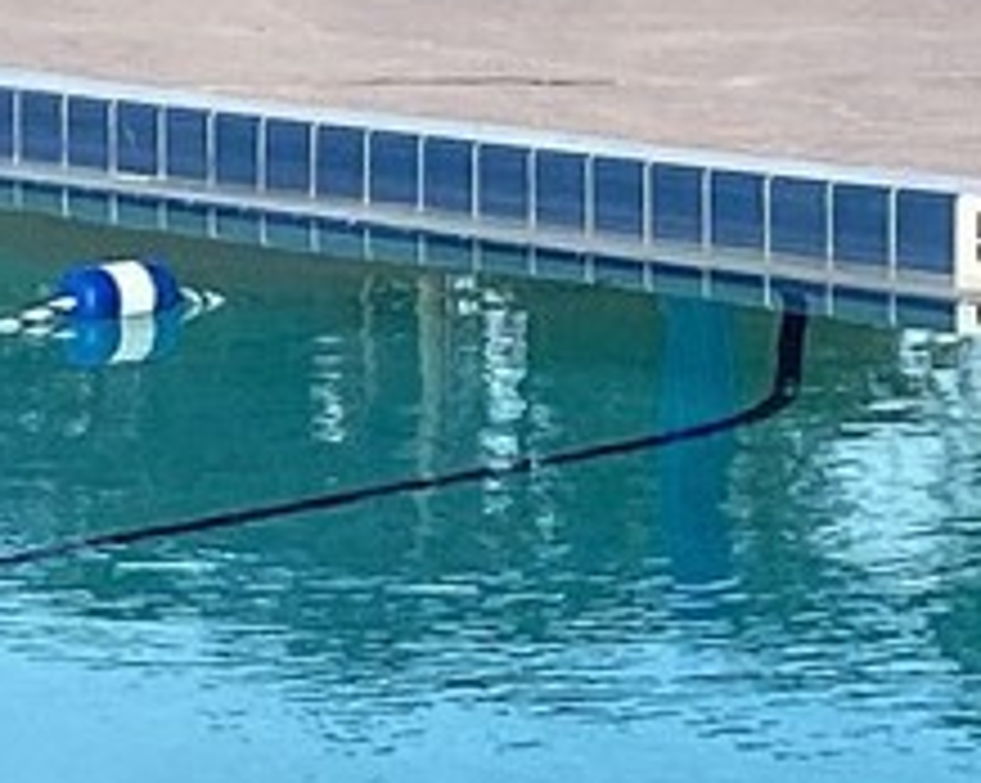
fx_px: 6440
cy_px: 58
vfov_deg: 6.9
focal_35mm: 222
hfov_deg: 8.6
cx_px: -238
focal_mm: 3.3
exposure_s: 1/582
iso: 25
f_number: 2.4
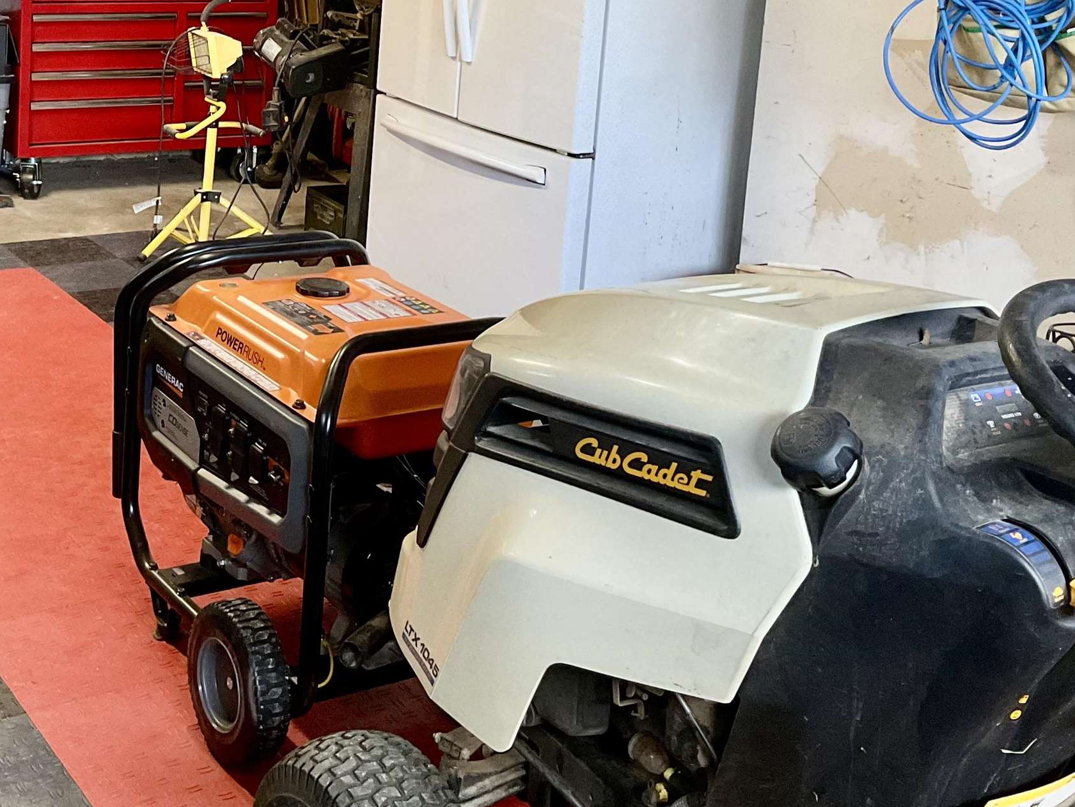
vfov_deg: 26.7
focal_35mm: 53
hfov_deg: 35.6
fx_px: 1646
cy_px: 93
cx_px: 306
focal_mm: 3
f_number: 1.8
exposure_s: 1/60
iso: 125
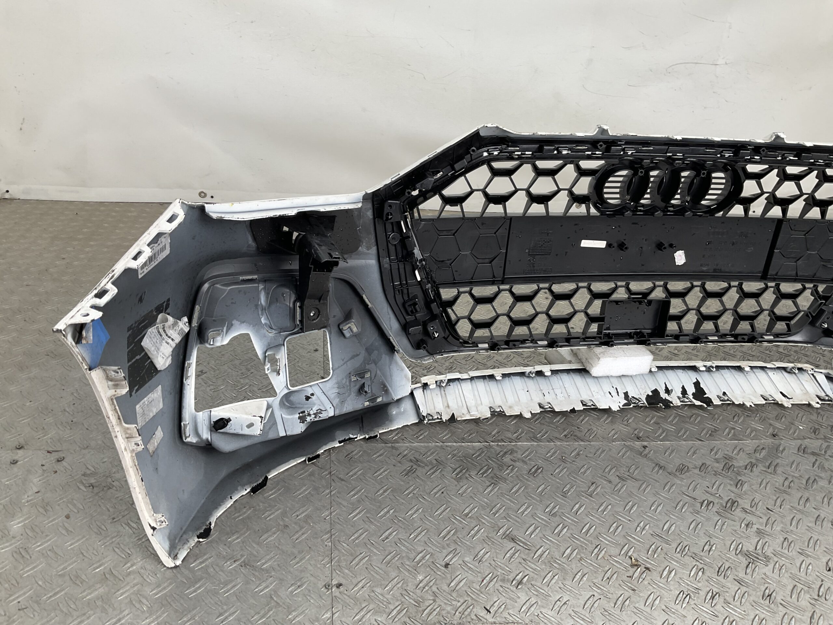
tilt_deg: -27.7
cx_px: 416
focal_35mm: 29
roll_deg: -8.7
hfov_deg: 61.7
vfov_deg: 48.2
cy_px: 312
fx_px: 698
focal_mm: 3
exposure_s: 1/110
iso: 16
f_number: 1.8
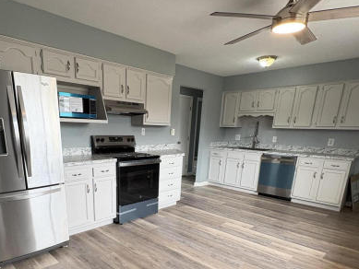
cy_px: 197
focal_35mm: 24
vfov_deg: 54.5
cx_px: 144
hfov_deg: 70.8
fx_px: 249
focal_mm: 2.22
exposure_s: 1/120
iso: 200
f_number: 2.2
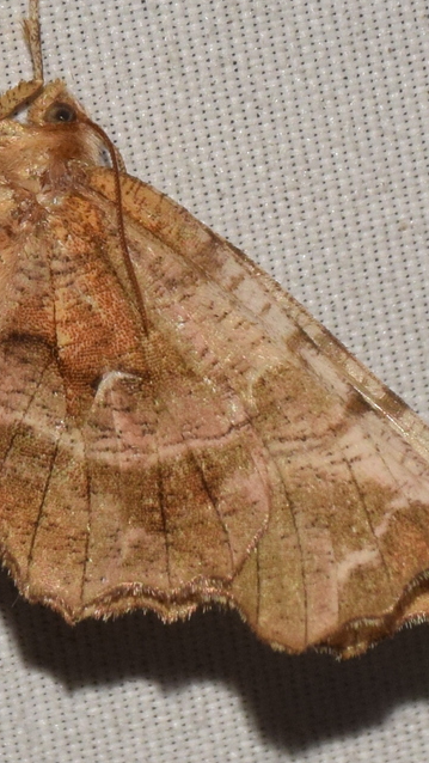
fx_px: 6692
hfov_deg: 3.7
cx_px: 114
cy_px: 382
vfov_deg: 6.5
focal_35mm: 331
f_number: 14
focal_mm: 140
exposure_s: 1/160
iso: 500
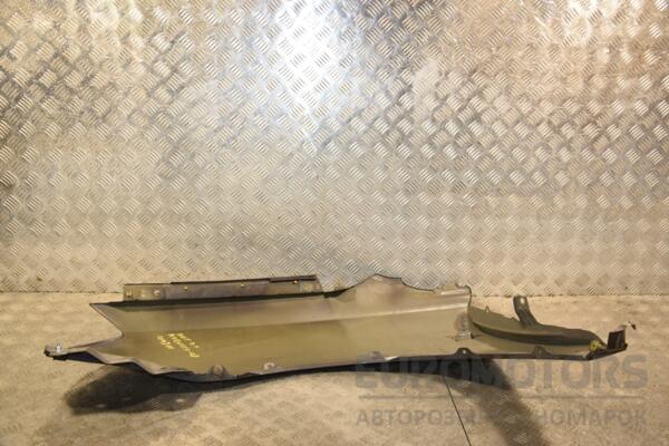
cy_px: 223
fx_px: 613
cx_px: 334
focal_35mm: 33
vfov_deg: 40.0
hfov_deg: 57.2
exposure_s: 1/200
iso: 800
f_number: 5
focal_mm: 22
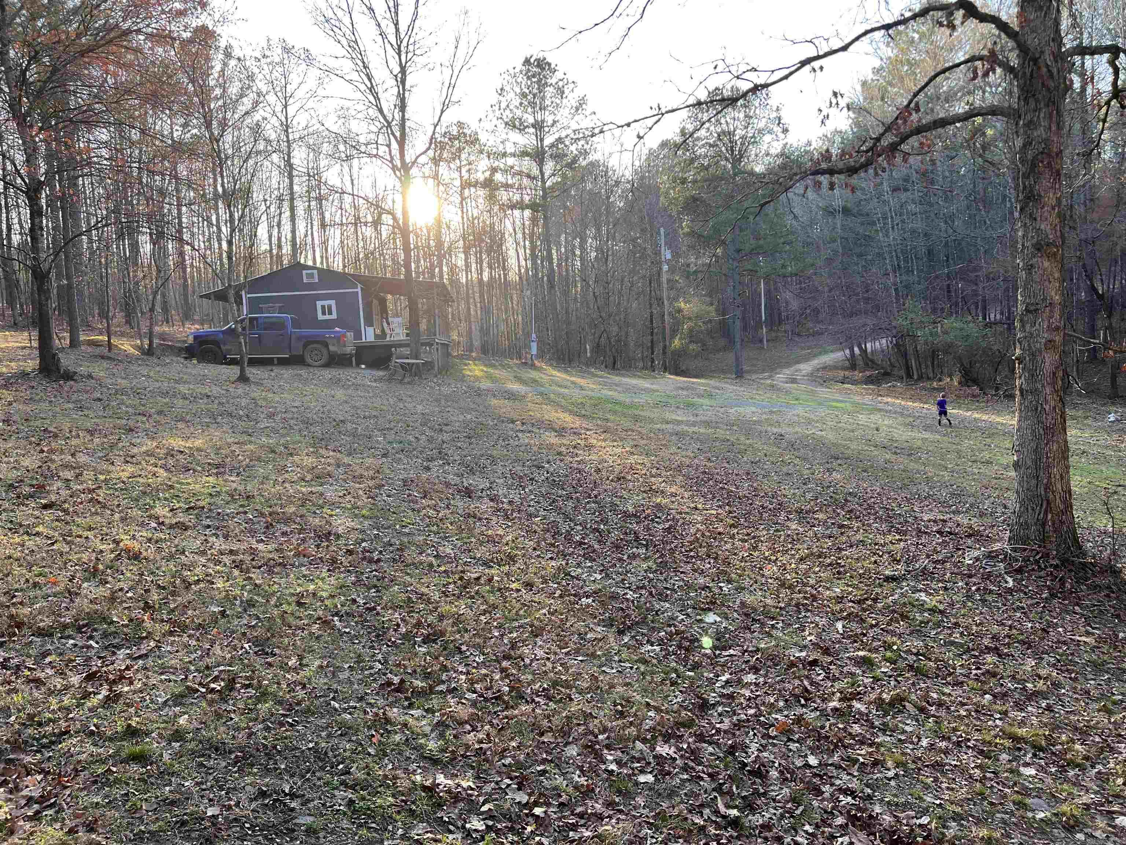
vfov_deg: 53.1
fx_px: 846
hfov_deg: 67.3
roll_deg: +5.0
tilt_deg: -3.6
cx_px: 563
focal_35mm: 26
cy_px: 422
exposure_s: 1/222
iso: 40
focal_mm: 5.7
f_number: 1.5
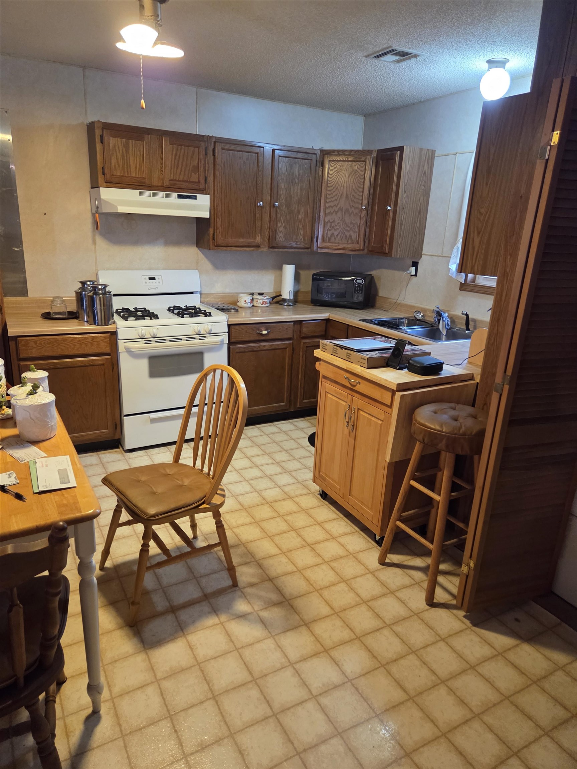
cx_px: 288
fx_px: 511
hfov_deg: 58.9
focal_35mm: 23
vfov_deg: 73.9
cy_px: 384
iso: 800
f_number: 1.8
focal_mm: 5.4
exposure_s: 1/120
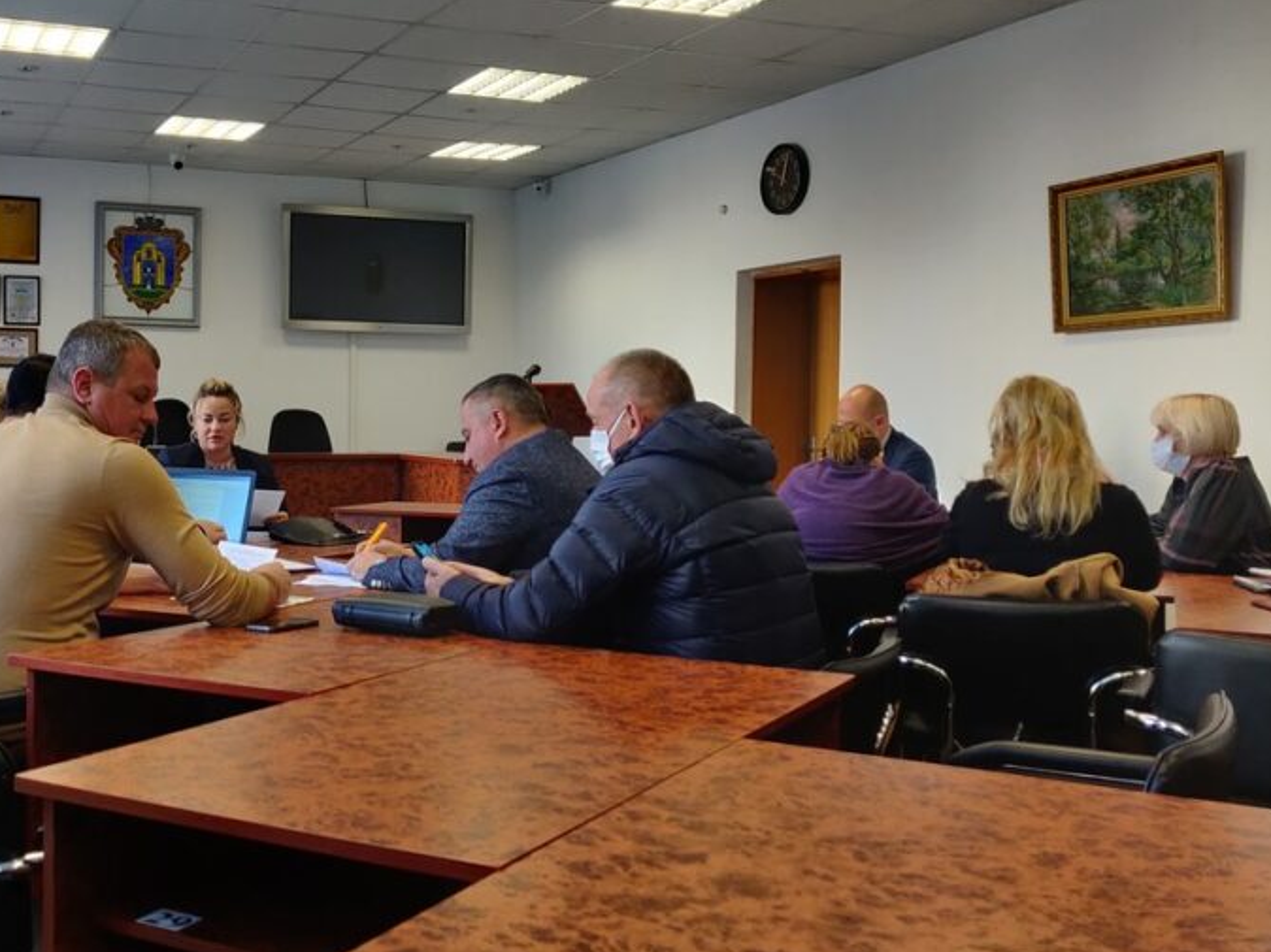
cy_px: 447
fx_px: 1395
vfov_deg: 37.7
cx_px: 379
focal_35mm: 38
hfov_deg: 47.8
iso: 400
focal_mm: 4.25
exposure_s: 1/50
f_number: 1.7
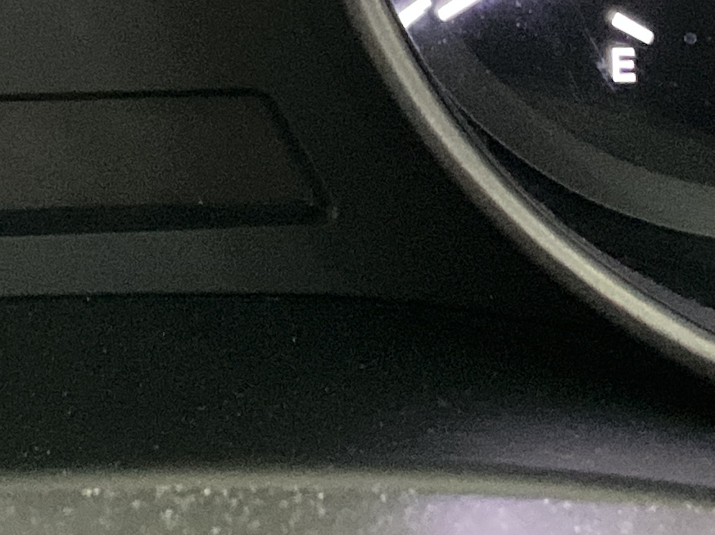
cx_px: 5
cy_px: -430
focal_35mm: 134
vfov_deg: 10.4
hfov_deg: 14.5
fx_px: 2767
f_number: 1.8
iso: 500
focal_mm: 3
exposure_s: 1/30
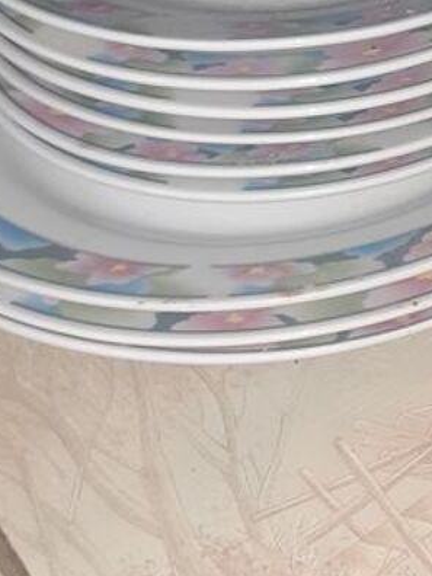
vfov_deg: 20.8
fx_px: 1514
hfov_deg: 15.2
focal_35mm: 91
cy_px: -11
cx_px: 624
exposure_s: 1/25
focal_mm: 3.6
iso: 400
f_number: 1.9
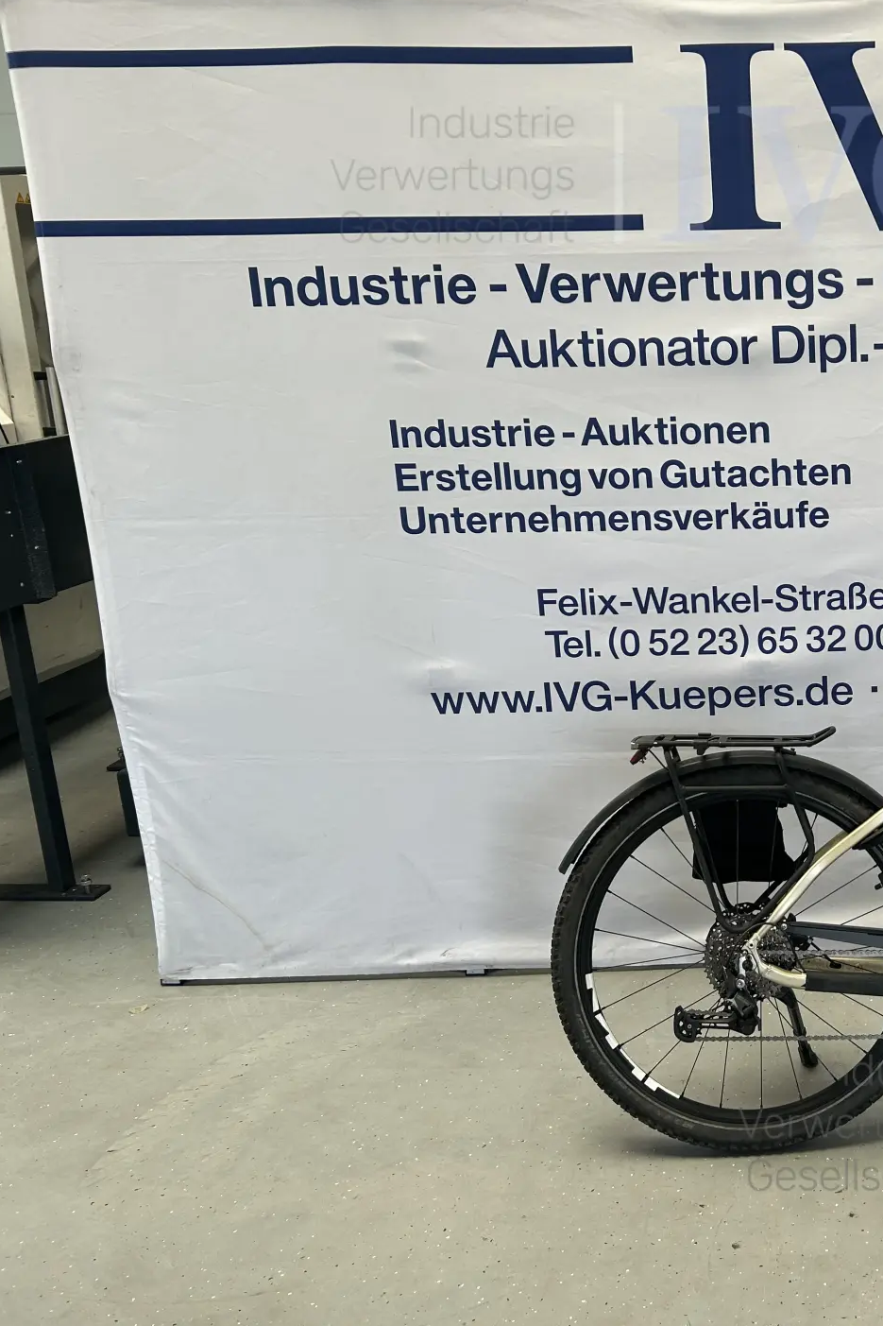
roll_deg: +1.7
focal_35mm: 37
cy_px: 647
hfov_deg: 33.1
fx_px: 1362
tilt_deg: -15.2
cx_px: 873
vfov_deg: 51.9
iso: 40
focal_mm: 5.7
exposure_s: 1/230
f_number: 1.5
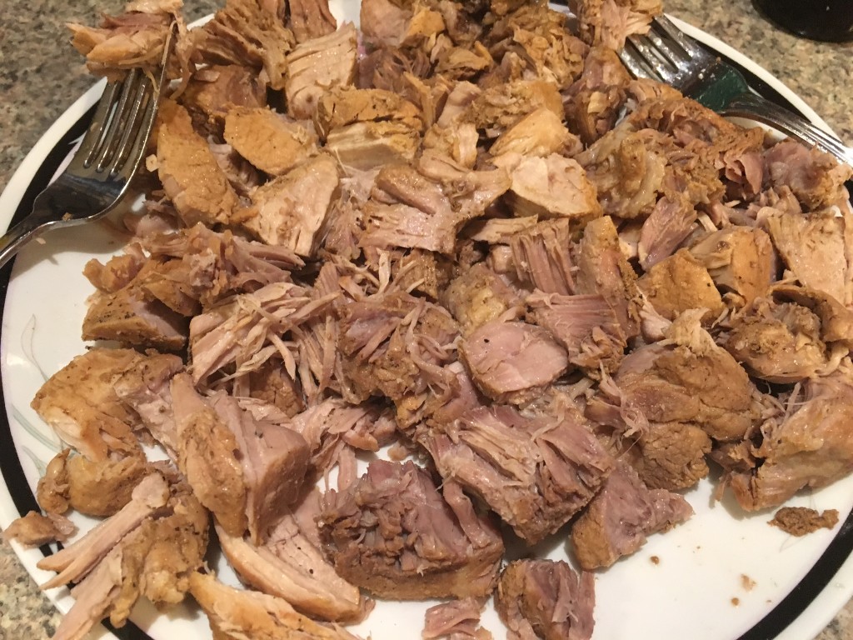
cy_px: 320
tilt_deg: -57.6
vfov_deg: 48.2
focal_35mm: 29
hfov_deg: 61.7
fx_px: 715
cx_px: 426
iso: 200
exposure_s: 1/30
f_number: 2.2
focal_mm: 4.15
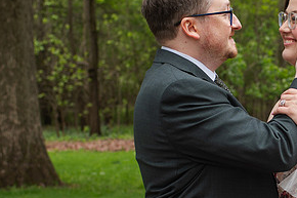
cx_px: 270
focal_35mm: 106
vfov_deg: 12.9
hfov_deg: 18.9
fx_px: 874
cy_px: 153
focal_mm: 35
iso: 100
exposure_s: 1/320
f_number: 3.5
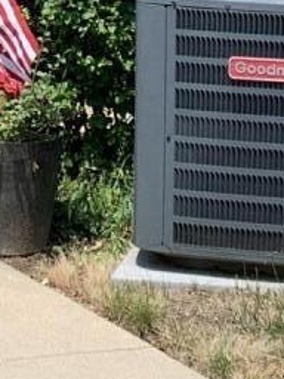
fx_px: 2221
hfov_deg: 7.3
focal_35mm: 203
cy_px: -253
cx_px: -52
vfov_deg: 9.4
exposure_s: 1/1718
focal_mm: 4.25
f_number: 1.8
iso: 25
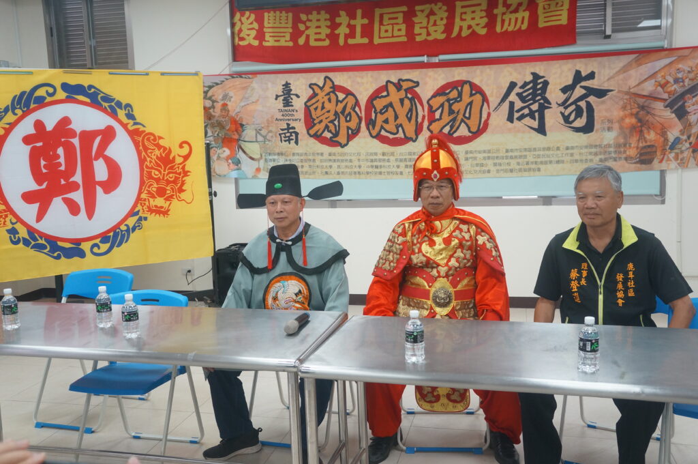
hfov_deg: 55.2
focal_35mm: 34
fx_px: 668
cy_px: 232
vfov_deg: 38.3
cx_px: 349
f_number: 4
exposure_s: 1/160
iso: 800
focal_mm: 23
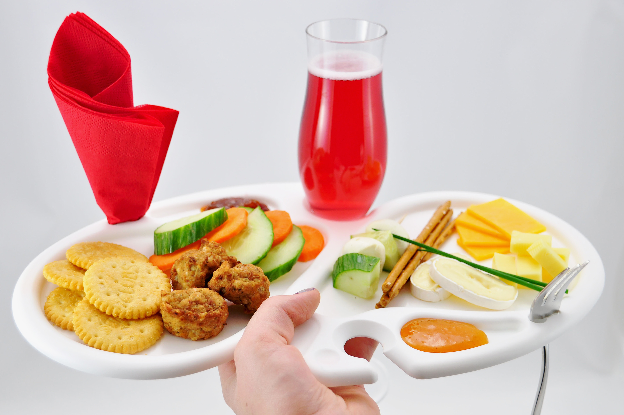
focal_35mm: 51
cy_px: 208
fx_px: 883
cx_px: 312
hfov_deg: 38.9
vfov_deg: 26.4
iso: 200
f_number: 5
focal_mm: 34
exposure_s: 1/50
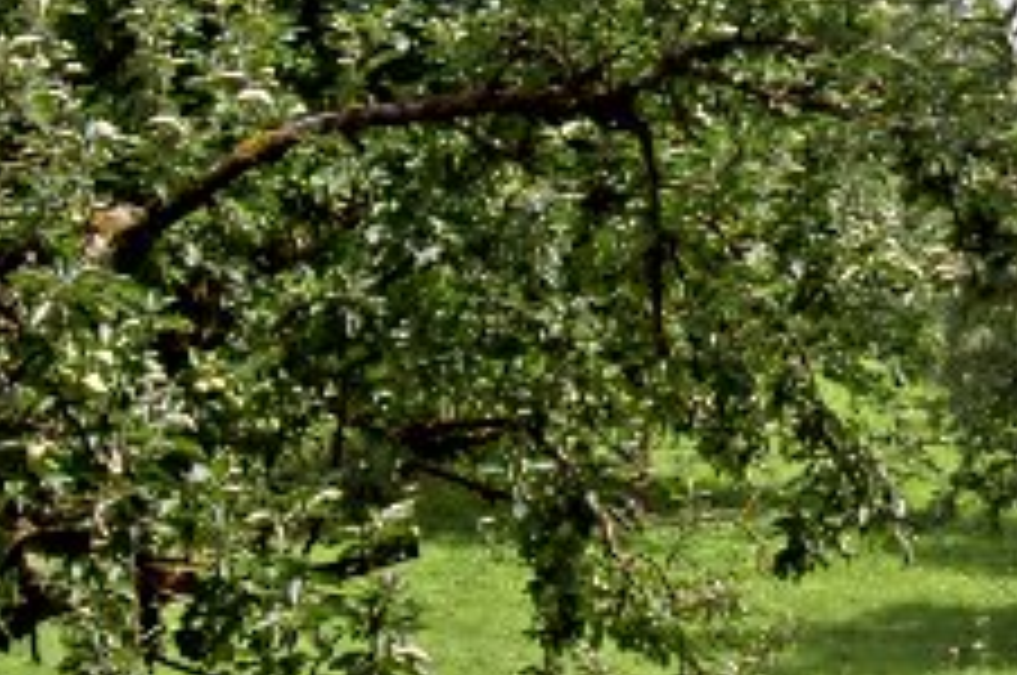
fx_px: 3667
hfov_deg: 15.2
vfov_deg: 10.4
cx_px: 1228
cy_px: -72
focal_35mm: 130
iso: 50
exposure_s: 1/200
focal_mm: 7.7
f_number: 5.7
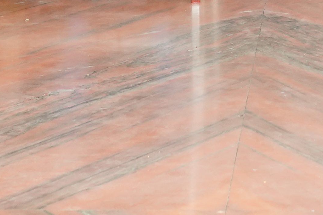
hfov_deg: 8.4
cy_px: -279
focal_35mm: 243
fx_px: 2180
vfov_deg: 5.5
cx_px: 346
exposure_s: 1/100
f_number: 5
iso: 2000
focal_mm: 43
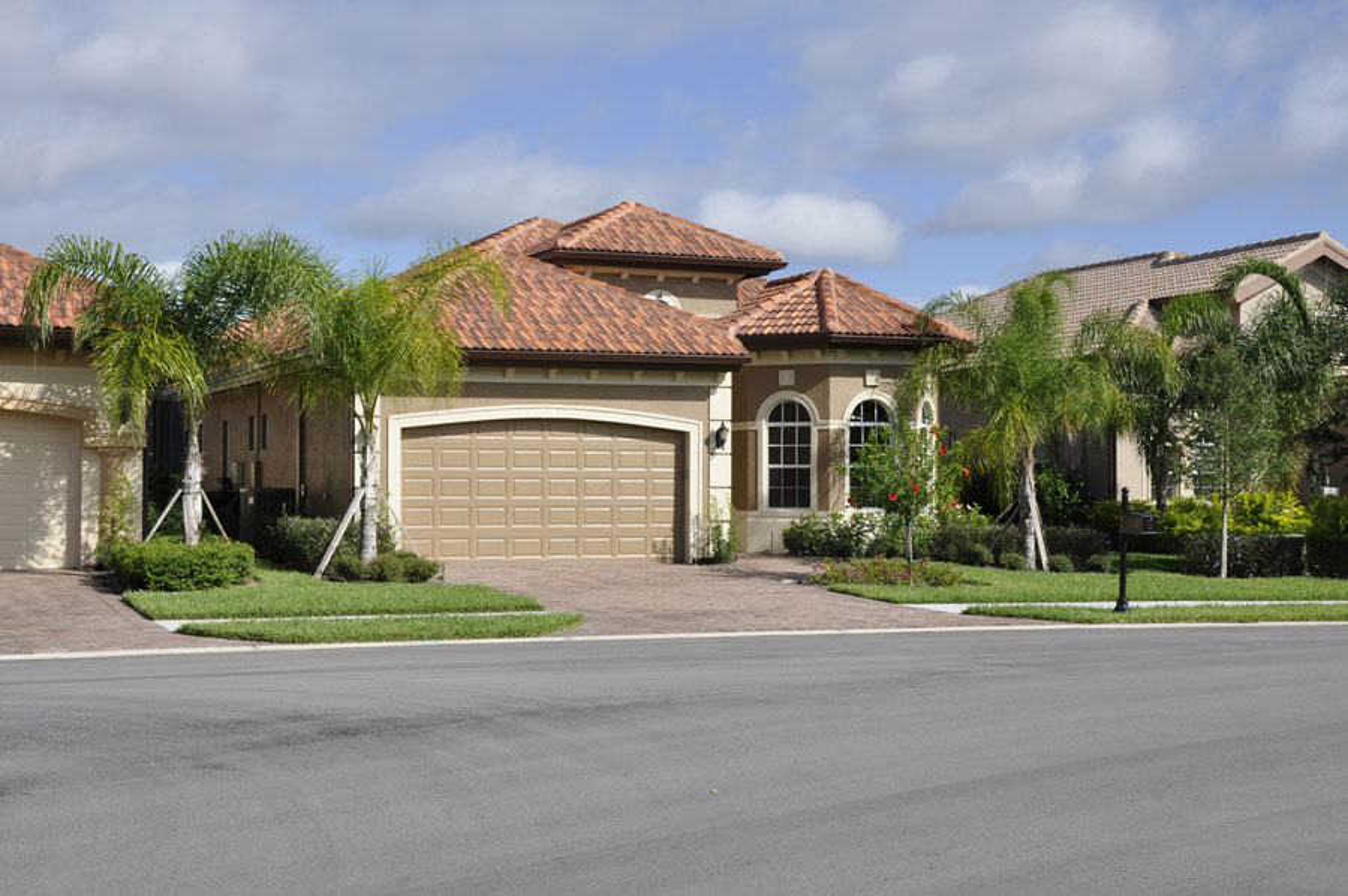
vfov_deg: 25.7
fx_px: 1964
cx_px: 674
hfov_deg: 37.9
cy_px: 448
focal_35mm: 52
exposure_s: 1/400
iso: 200
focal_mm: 35
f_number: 10
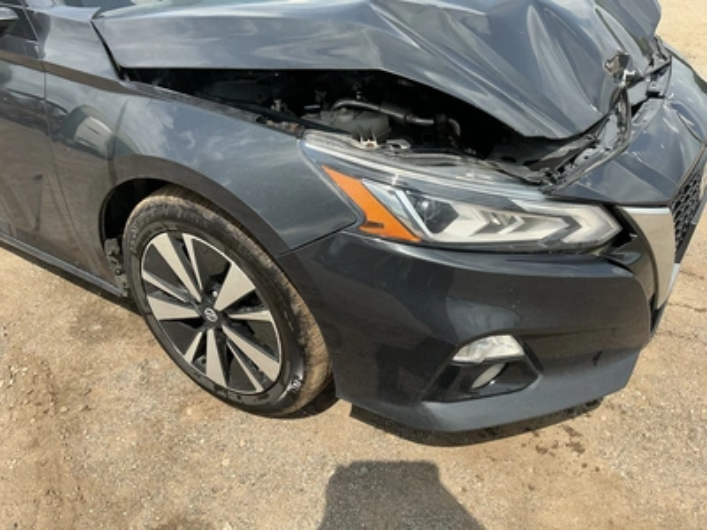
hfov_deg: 63.4
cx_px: 354
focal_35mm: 28
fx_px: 572
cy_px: 265
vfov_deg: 49.7
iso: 25
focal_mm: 3
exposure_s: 1/978
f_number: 1.8
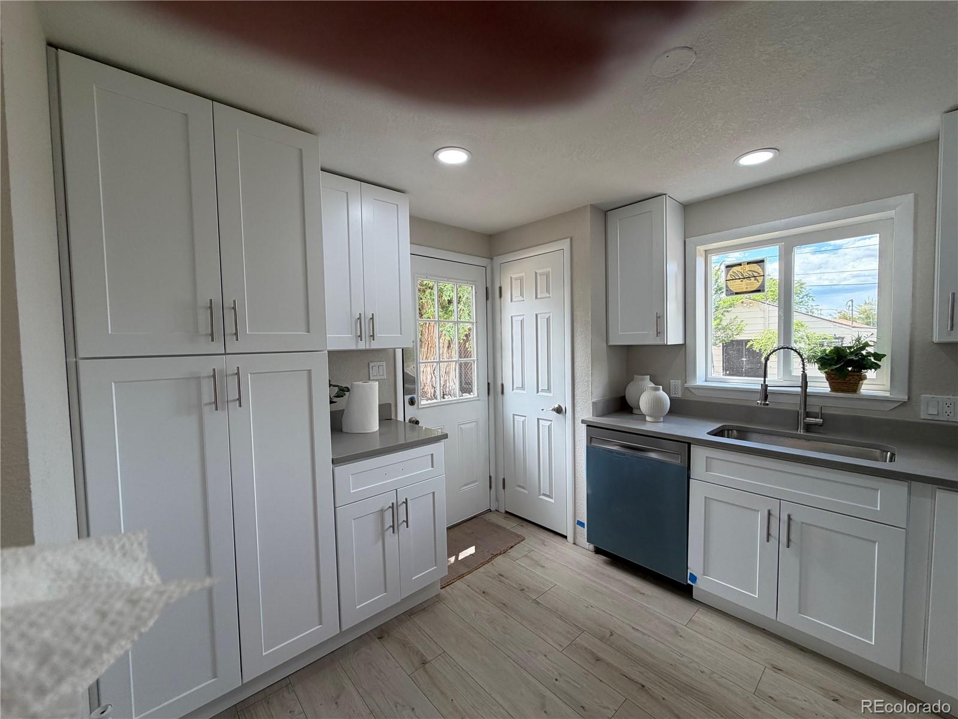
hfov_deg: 102.1
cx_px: 479
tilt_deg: -3.3
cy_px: 360
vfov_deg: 85.7
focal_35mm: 14
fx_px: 387
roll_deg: +1.8
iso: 80
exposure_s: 1/120
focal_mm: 2.22
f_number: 2.2
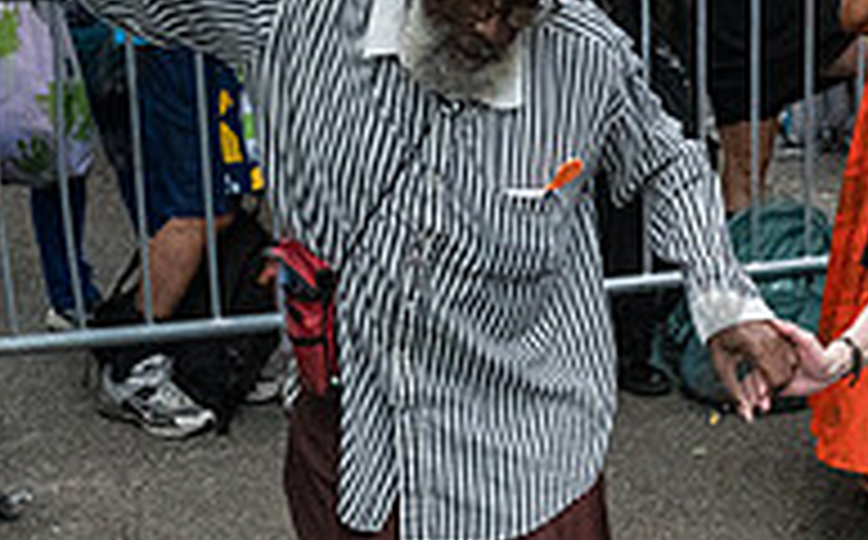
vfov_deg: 12.4
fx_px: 2480
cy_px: 348
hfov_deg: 19.3
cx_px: 850
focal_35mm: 105
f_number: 5
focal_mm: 29
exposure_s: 1/640
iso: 8000
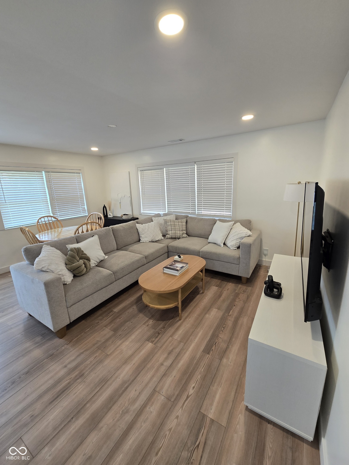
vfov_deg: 106.2
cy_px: 232
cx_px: 174
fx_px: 175
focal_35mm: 13
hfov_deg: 89.9
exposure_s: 1/60
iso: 125
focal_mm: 2.2
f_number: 2.2
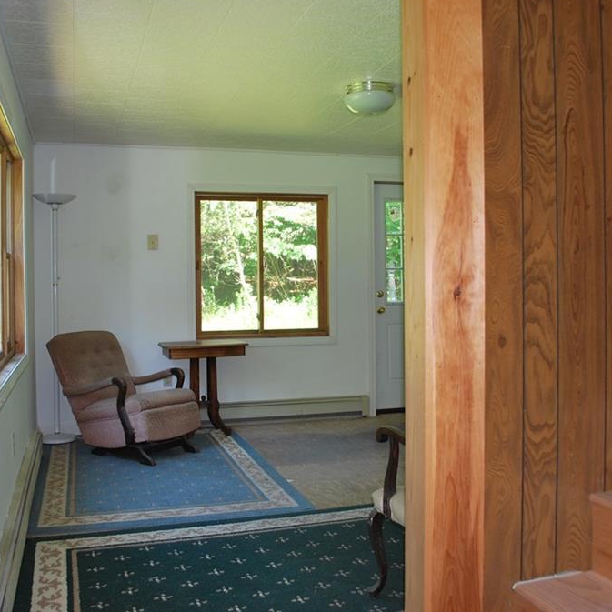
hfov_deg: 47.2
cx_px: 297
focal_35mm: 35
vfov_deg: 47.2
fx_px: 700
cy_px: 303
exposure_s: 1/60
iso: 200
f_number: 3.5
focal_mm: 18
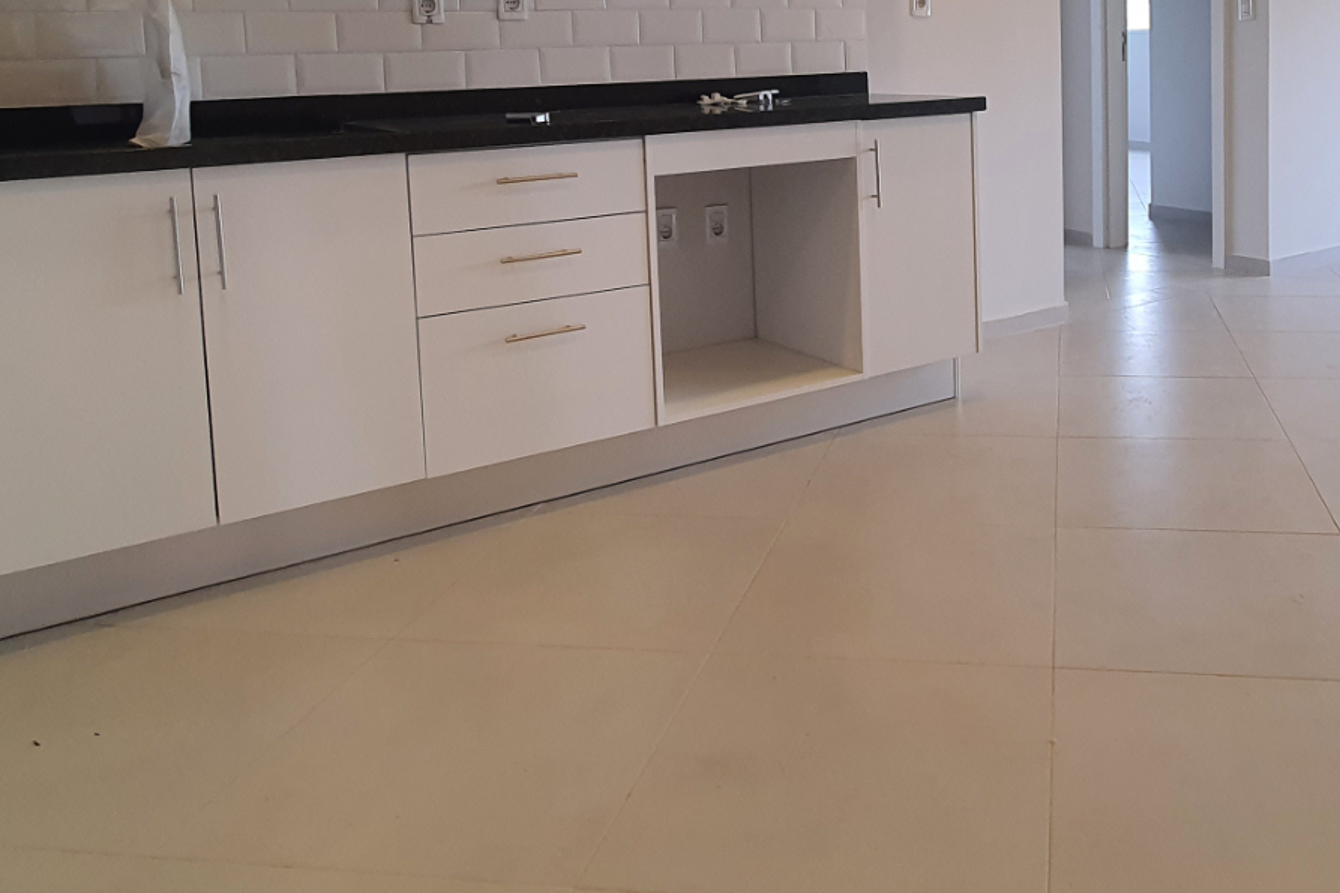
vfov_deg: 39.8
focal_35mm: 31
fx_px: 1154
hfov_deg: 58.3
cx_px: 939
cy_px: 122
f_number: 2.2
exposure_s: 1/50
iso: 80
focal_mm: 1.8
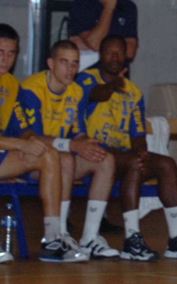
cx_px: 376
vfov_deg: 3.9
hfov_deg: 2.4
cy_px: -1
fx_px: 4130
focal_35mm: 535
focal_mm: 102
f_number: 4.5
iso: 500
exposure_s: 1/250
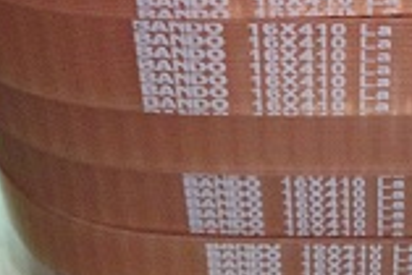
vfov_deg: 12.4
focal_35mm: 109
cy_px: -5
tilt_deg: -36.7
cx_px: 419
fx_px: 1249
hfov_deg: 18.2
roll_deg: -4.6
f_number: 2.4
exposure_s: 1/20
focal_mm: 4.12
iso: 320
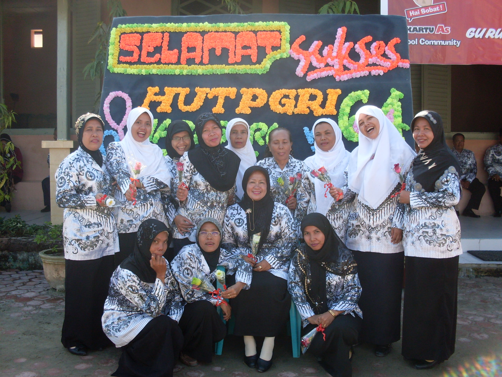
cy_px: 188
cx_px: 251
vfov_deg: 37.7
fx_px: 551
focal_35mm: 38
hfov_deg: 49.0
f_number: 2.8
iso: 80
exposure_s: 1/350
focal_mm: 6.3
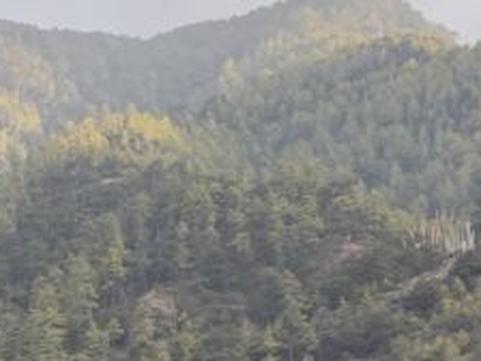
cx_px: -423
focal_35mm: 119
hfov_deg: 14.3
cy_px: 584
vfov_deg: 11.8
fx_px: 1654
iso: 25
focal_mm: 4.25
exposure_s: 1/234
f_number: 1.8
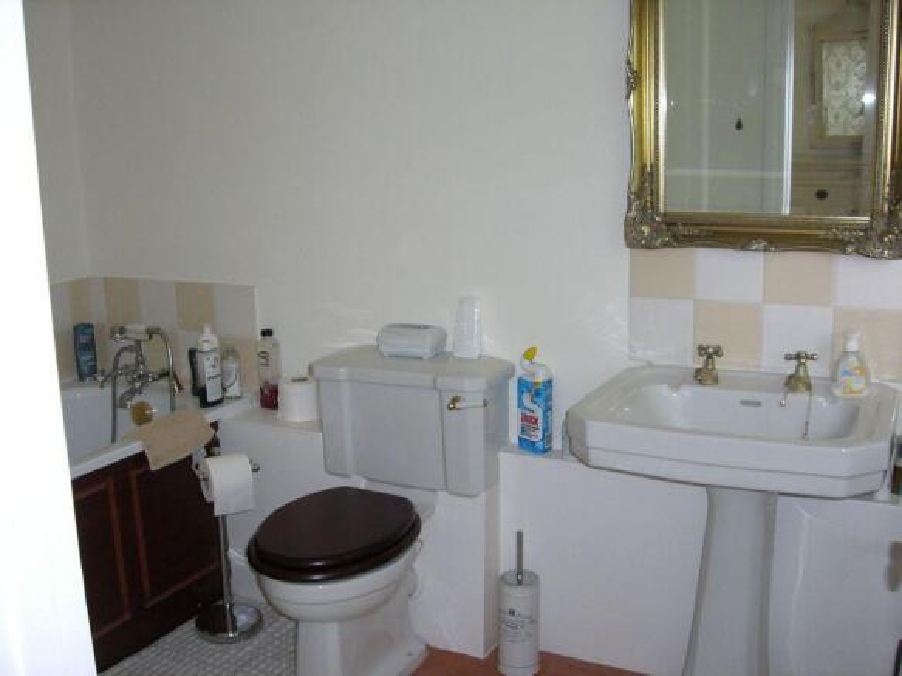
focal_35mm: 38
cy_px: 338
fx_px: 990
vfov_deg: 37.7
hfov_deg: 49.0
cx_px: 451
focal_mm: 6.2
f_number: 2.7
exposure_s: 1/60
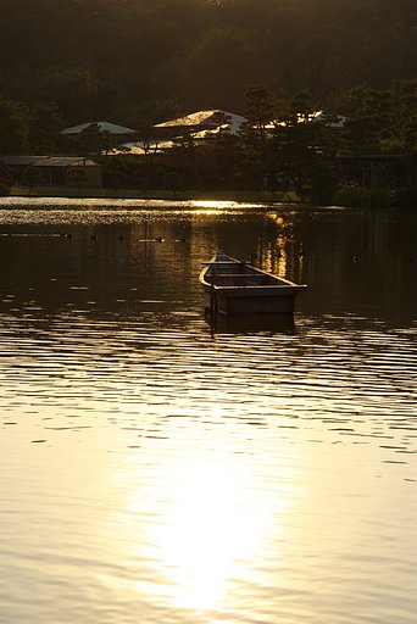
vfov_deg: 19.4
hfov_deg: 13.1
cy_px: 312
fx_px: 1822
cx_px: 208
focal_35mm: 105
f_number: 13
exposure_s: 1/500
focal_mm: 70
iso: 200
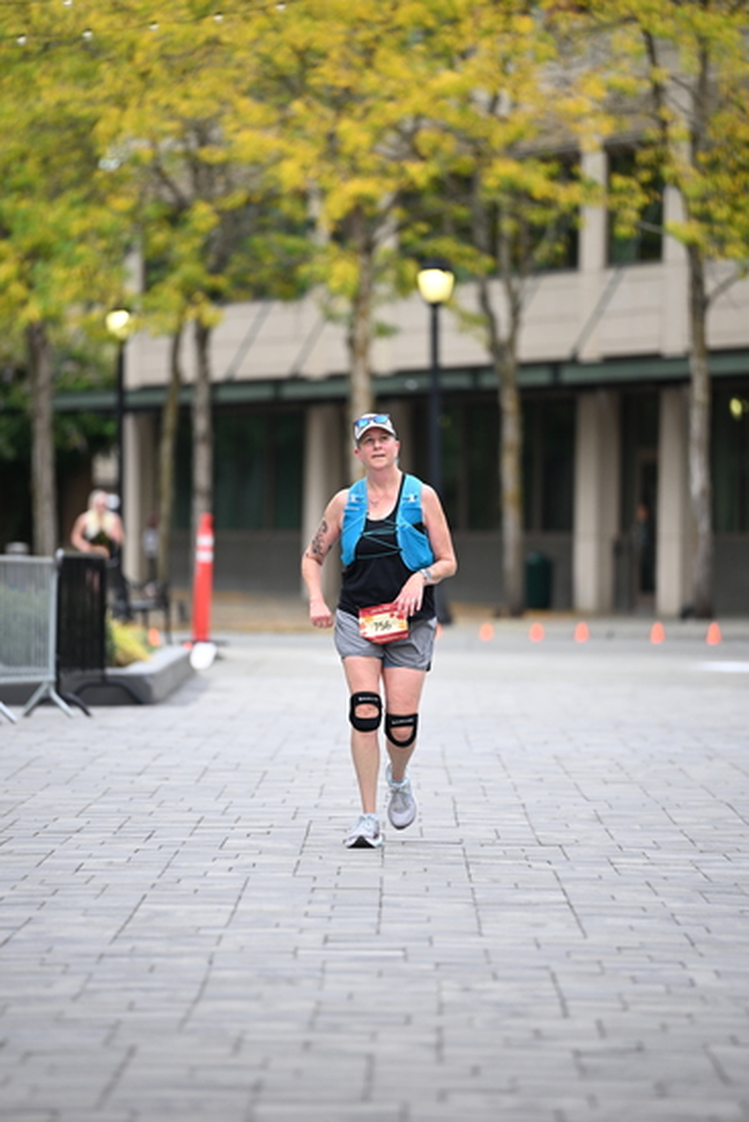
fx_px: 6237
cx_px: 374
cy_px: 561
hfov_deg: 6.9
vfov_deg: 10.3
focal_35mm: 200
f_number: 2.8
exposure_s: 1/1250
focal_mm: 200
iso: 640
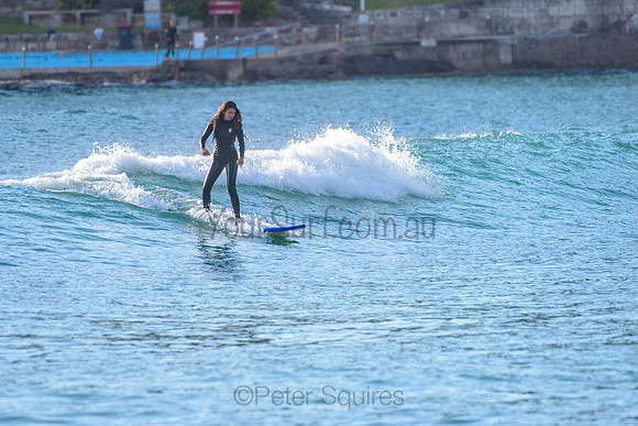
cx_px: 247
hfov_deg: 3.4
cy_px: 169
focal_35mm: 613
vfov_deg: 2.2
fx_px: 10863
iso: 560
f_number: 5.6
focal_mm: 500
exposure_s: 1/2000
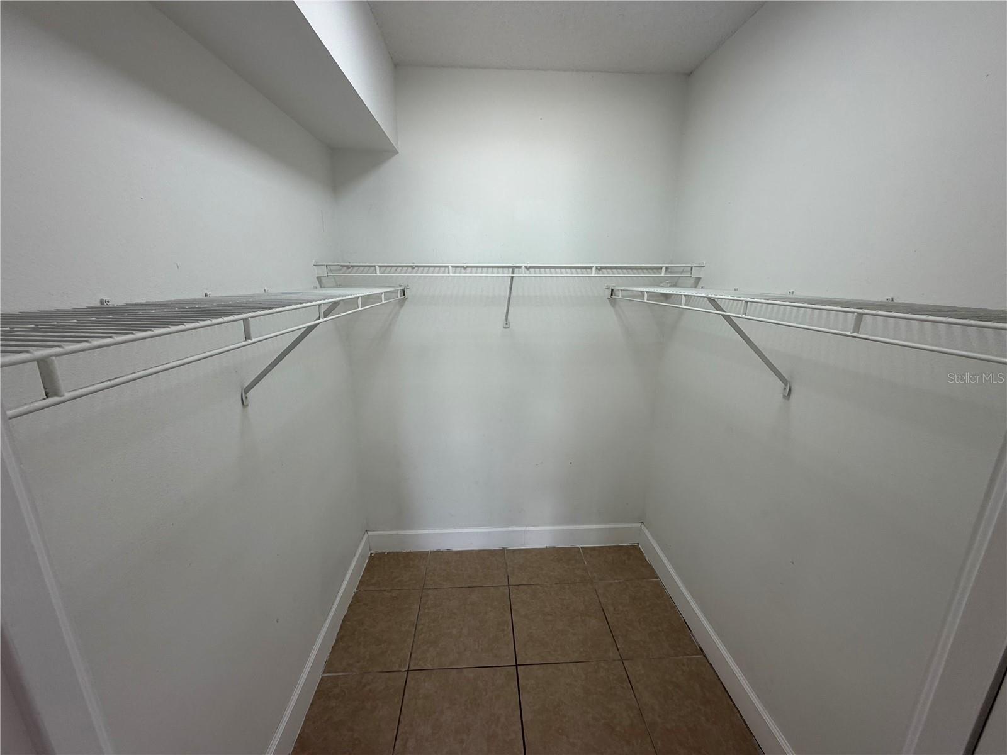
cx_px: 504
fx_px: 407
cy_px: 378
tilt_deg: -14.5
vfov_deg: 85.7
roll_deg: +0.2
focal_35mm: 14
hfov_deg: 102.1
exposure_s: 1/120
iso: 100
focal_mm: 2.22
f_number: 2.2
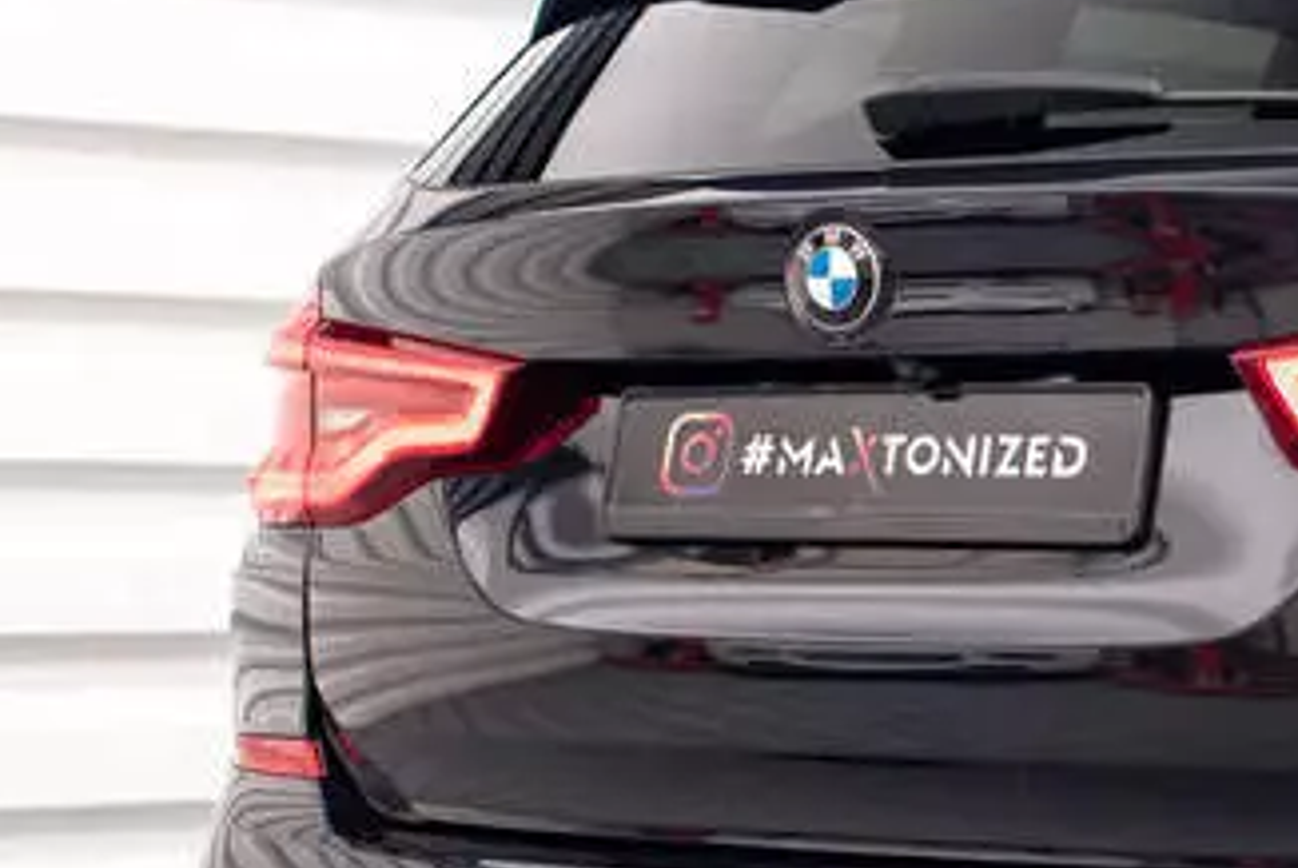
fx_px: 3970
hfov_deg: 18.0
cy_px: 563
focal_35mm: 110
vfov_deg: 12.5
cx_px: 1402
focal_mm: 35
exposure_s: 1/125
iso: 1250
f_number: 2.5
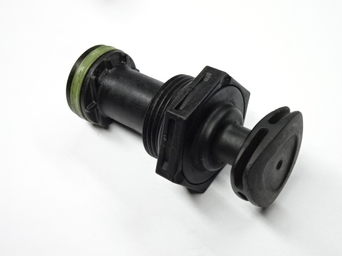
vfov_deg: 23.7
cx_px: 171
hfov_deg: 31.2
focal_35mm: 62
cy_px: 128
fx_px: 613
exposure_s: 1/50
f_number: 4.5
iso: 800
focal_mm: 10.59
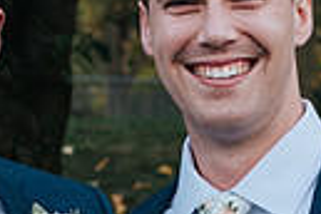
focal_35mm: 280
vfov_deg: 4.9
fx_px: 2496
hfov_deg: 7.4
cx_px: 195
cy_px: 271
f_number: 3.5
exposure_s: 1/250
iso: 100
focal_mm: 35
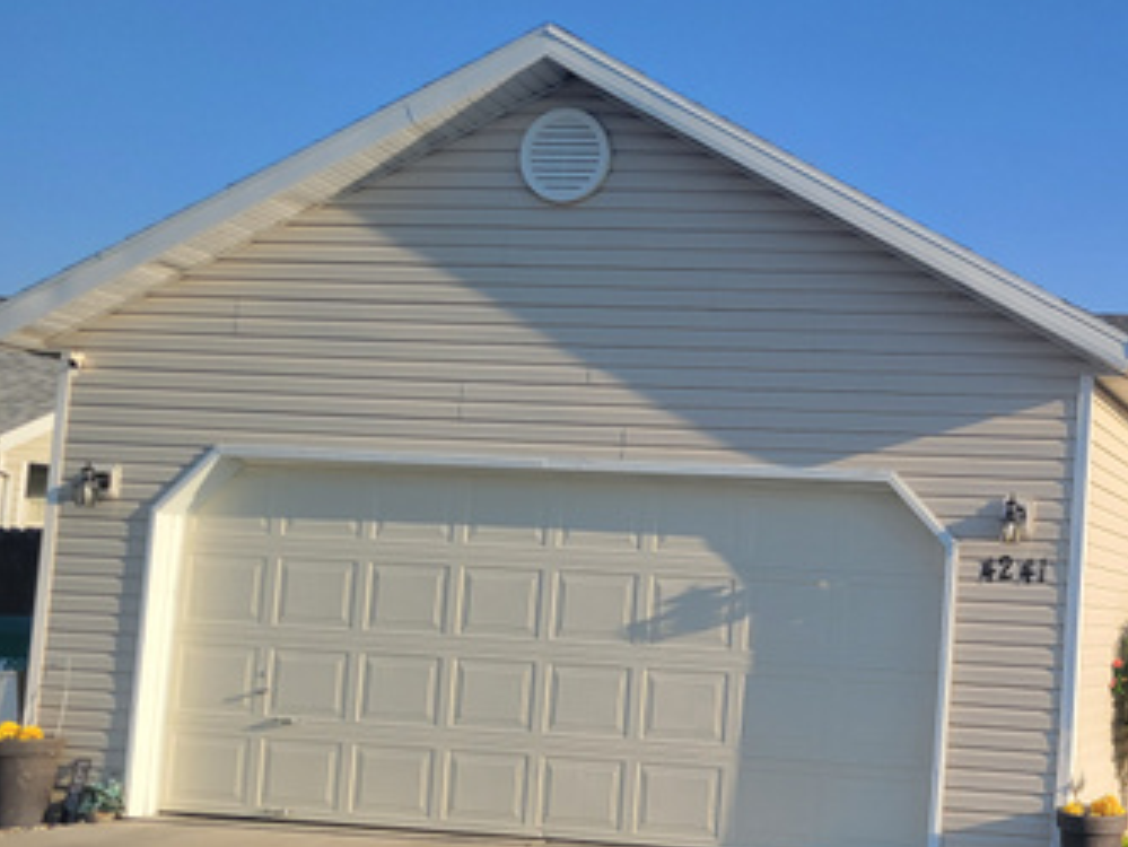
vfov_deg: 29.1
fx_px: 1630
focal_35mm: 50
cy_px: 481
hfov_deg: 35.3
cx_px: 1074
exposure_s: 1/1567
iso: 40
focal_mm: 5.4
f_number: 1.8
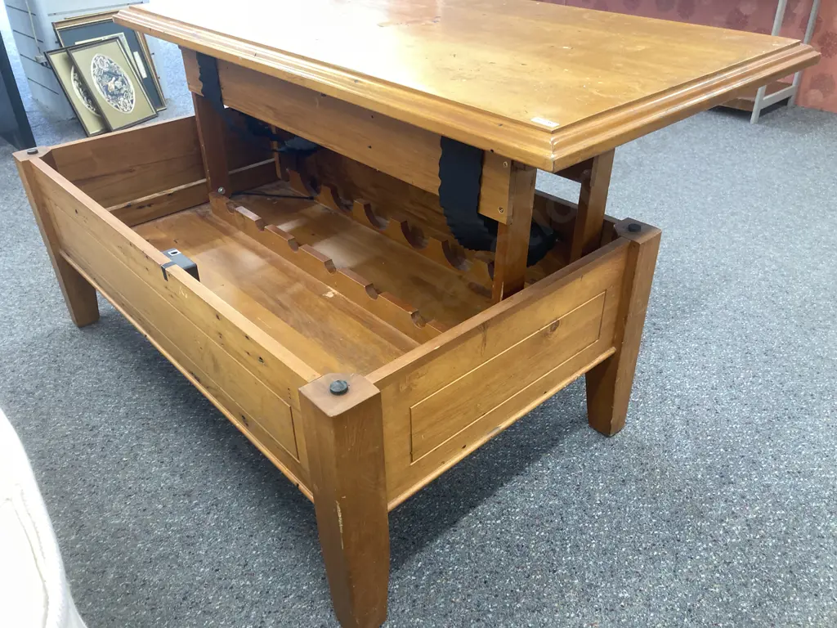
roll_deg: +1.0
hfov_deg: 63.4
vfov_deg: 49.7
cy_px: 314
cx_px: 418
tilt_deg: -32.4
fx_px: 677
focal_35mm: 28
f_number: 1.8
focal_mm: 3.99
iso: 125
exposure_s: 1/50
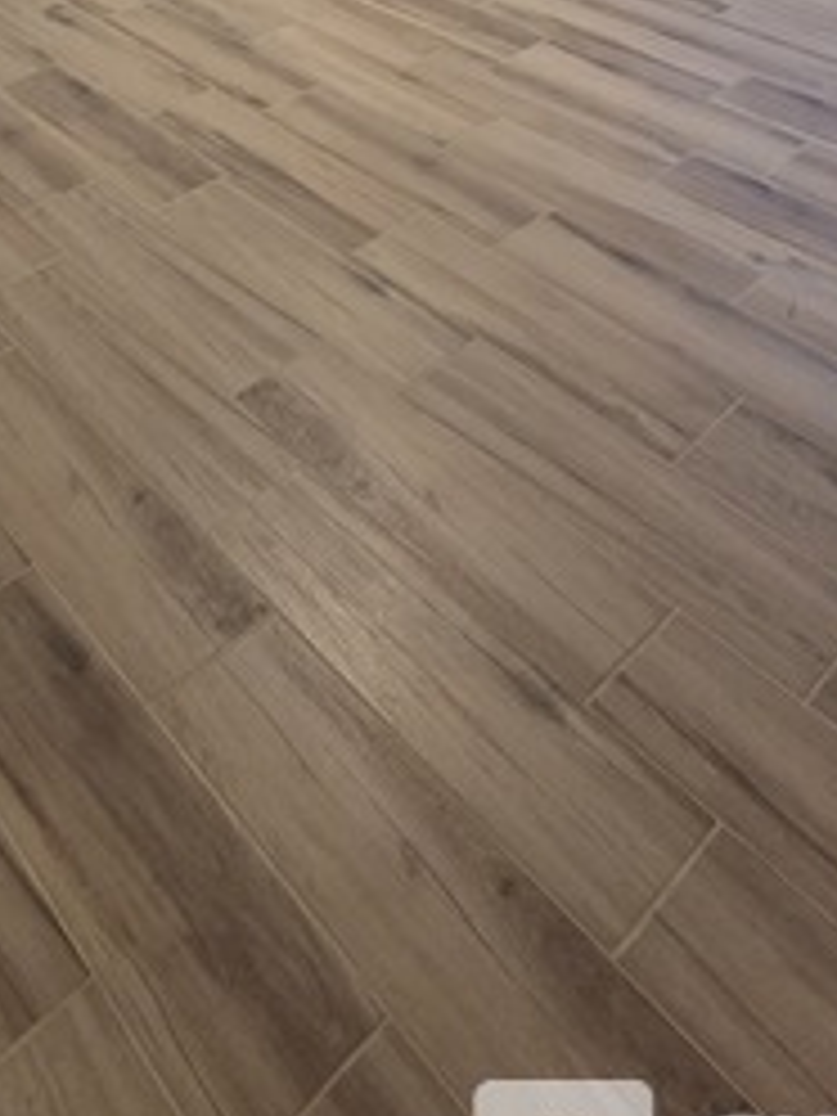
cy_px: -241
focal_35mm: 35
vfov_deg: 38.2
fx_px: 1128
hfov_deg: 37.9
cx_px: 76
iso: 250
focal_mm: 2.2
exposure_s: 1/60
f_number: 2.2
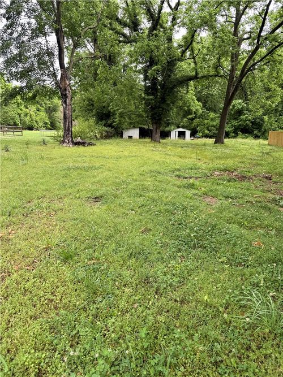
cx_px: 142
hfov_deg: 56.8
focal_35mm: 24
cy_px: 188
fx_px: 262
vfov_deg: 71.6
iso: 80
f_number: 1.78
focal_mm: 6.76
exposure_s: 1/735
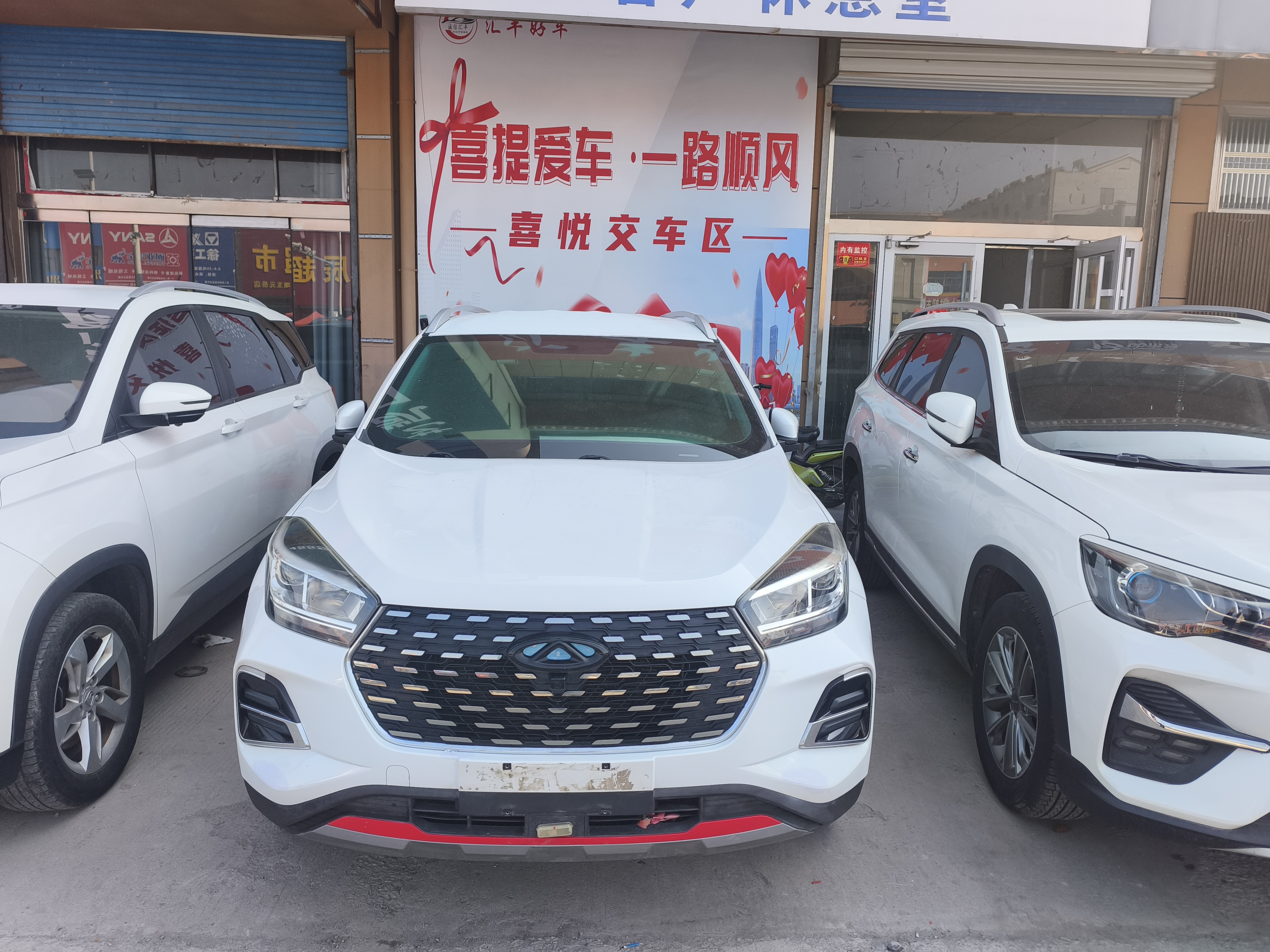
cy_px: 476
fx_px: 844
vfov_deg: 58.9
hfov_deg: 73.9
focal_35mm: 23
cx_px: 635
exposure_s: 1/1679
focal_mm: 5.84
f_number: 1.6
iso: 80
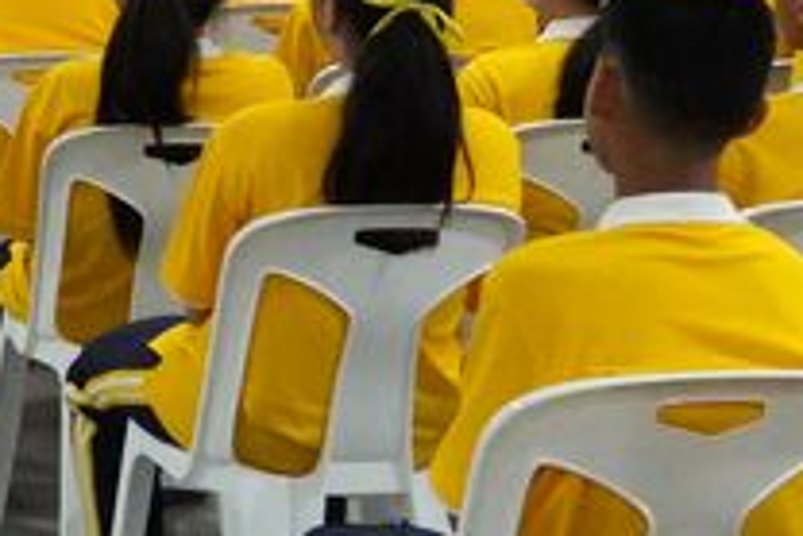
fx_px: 3259
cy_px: -266
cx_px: -539
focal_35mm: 146
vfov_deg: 9.2
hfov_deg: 13.0
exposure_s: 1/125
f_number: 6.3
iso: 8000
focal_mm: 18
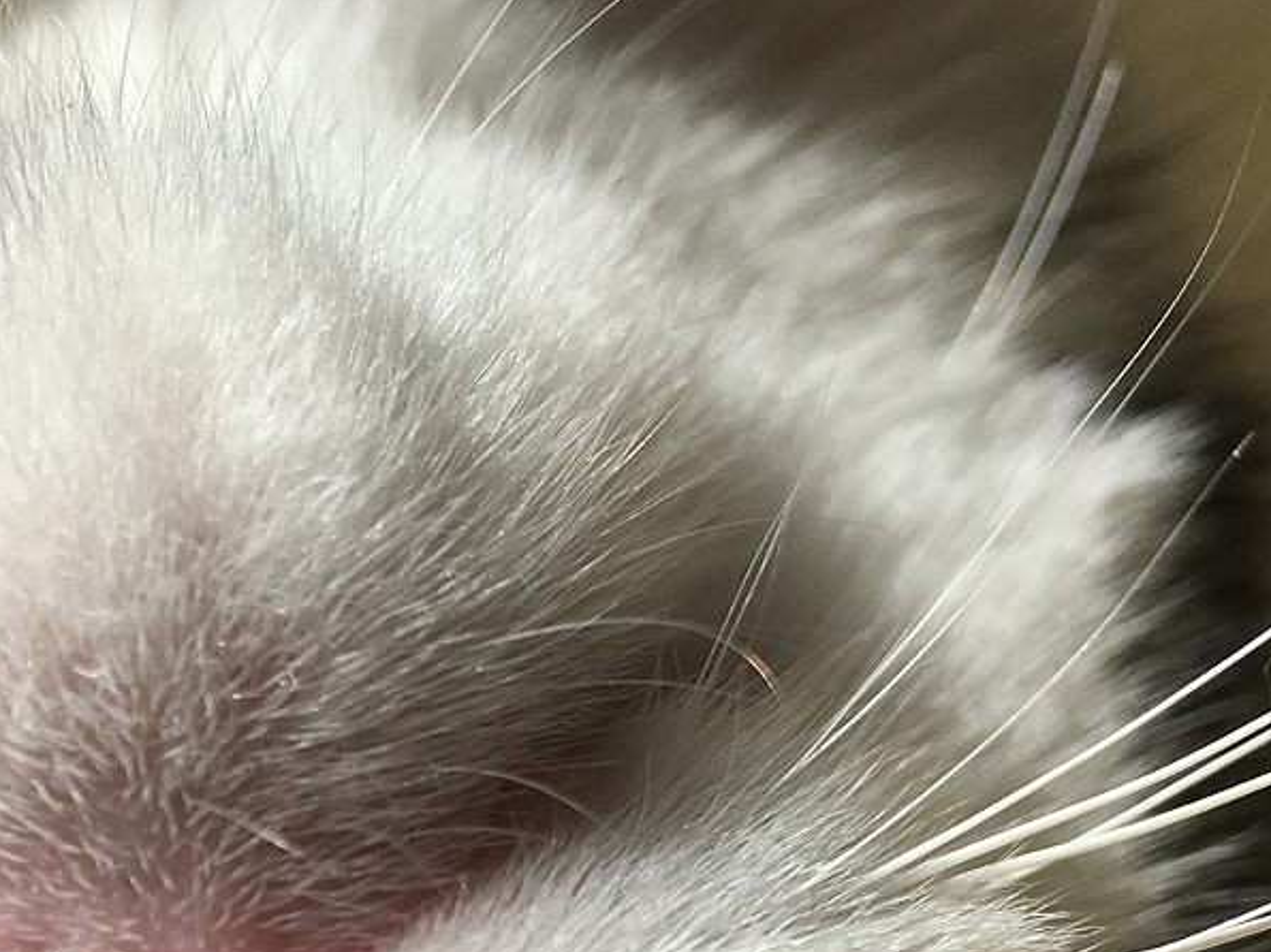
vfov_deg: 17.8
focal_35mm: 78
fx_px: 2863
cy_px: 1204
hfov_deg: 24.5
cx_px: 182
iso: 25
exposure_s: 1/1399
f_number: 2.2
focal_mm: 4.15
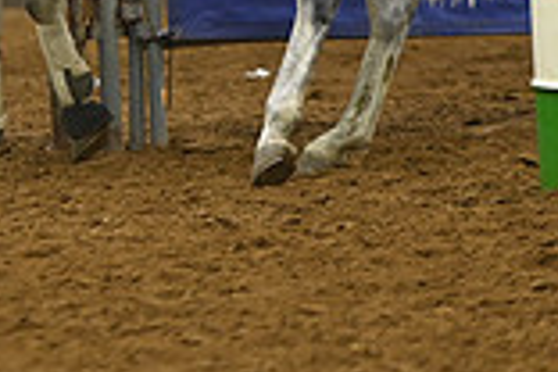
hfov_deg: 2.8
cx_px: 118
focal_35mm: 745
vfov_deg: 1.8
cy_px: -245
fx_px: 11547
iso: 2500
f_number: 2.8
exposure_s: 1/320
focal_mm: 200
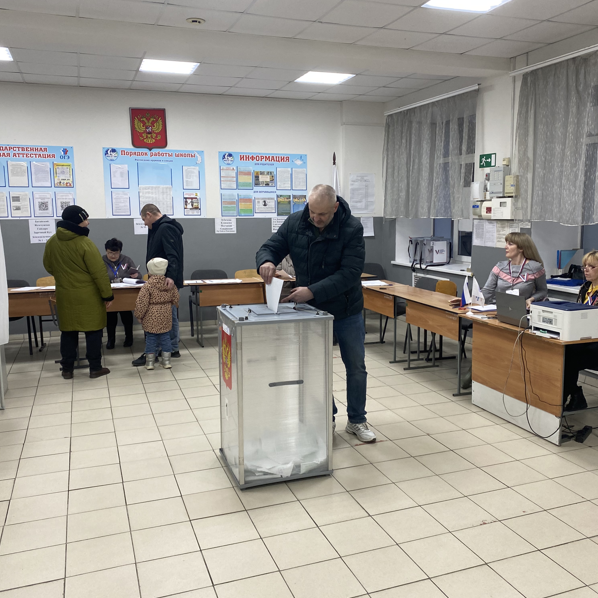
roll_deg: -2.0
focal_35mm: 31
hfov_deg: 52.5
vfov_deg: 52.5
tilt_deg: -3.6
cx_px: 315
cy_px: 300
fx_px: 606
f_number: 1.8
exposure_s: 1/100
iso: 100
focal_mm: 4.25
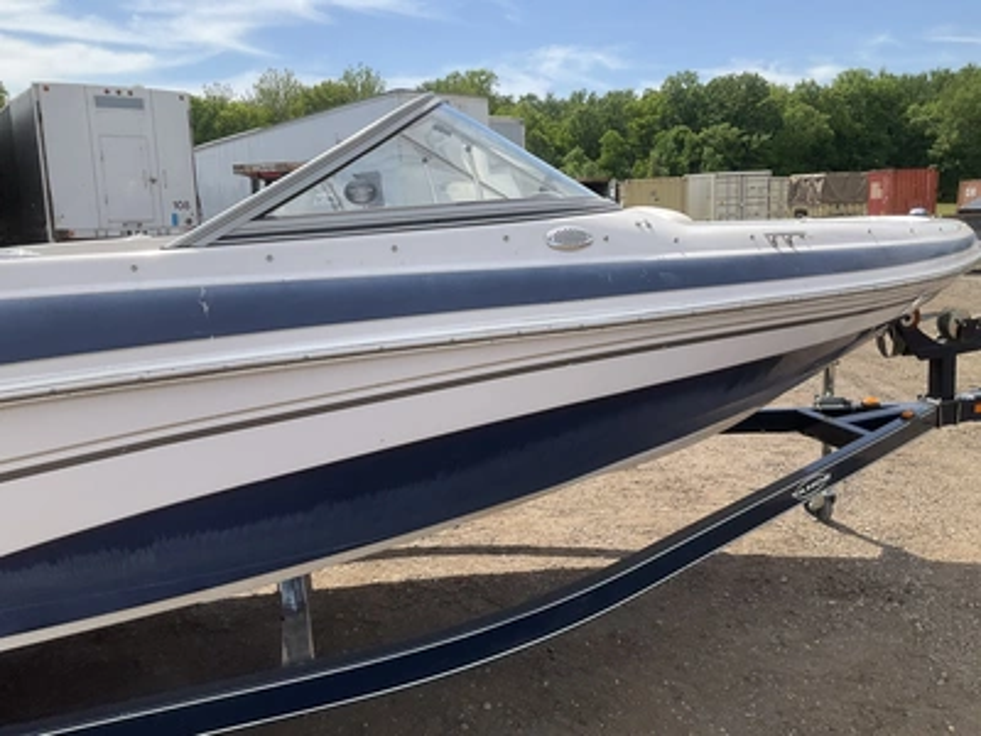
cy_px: 368
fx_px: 822
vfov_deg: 48.2
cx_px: 490
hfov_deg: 61.7
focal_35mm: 29
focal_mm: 3
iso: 25
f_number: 1.8
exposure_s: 1/1221
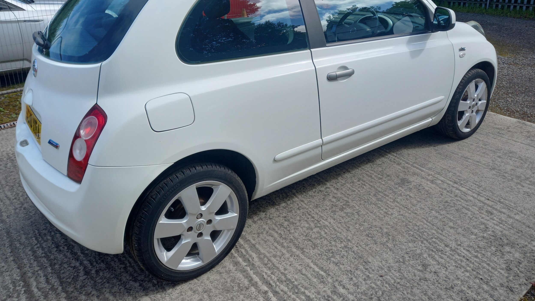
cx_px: 268
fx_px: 397
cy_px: 102
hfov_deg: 67.9
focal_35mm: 28
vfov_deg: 41.0
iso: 25
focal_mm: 4.6
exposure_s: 1/546
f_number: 2
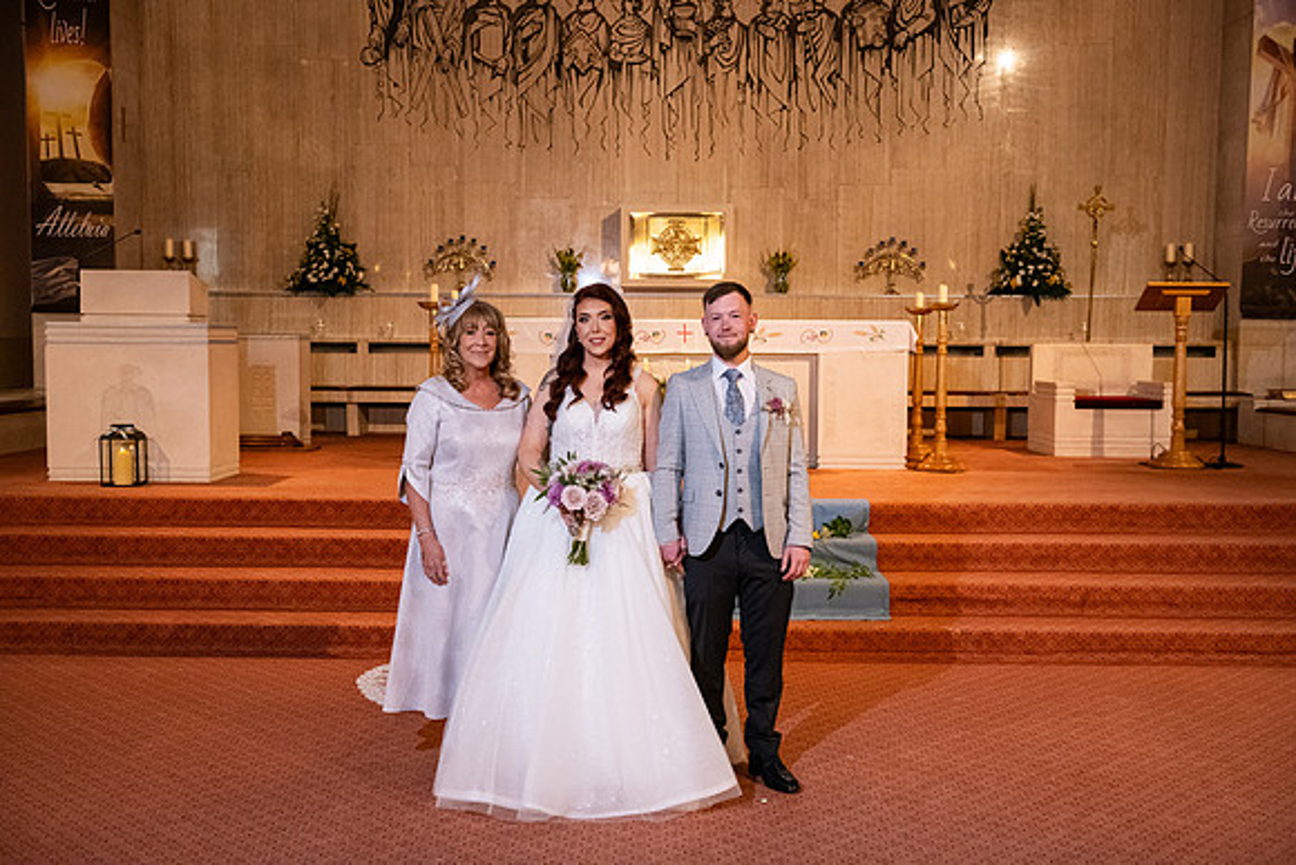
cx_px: 648
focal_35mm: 36
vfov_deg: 36.9
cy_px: 432
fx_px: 1296
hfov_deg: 53.1
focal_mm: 36
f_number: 5
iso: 2000
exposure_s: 1/160
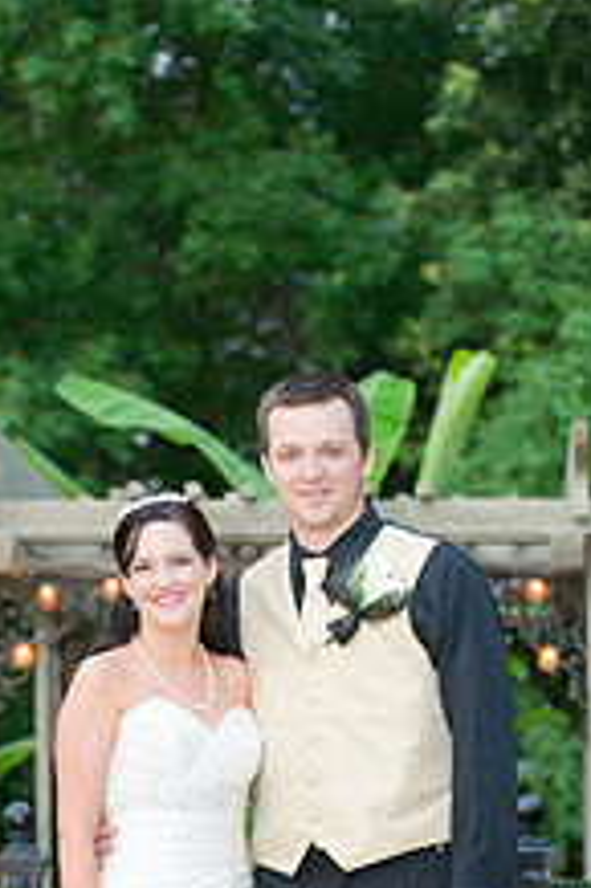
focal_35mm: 165
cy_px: 811
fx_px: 4069
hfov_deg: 8.3
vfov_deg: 12.4
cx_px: 247
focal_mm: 80
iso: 1250
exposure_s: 1/160
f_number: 2.8
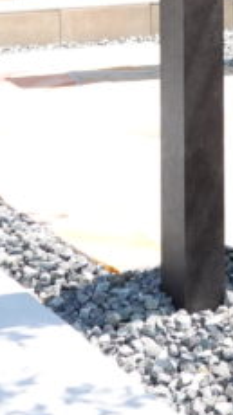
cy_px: -115
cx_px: 300
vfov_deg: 18.0
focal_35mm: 112
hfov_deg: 10.6
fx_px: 1233
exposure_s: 1/250
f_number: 4
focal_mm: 9
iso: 100
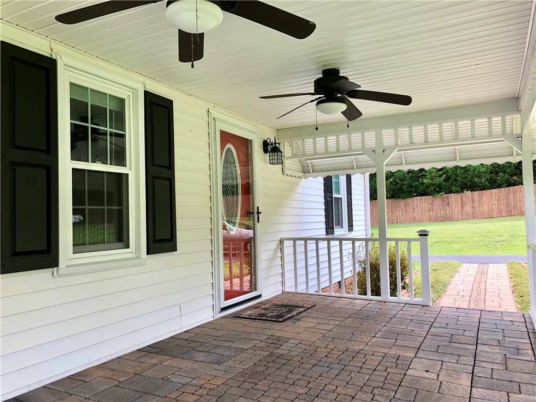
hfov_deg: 63.4
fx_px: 434
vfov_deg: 49.7
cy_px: 201
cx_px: 268
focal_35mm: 28
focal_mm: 4
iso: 20
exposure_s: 1/134
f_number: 1.8
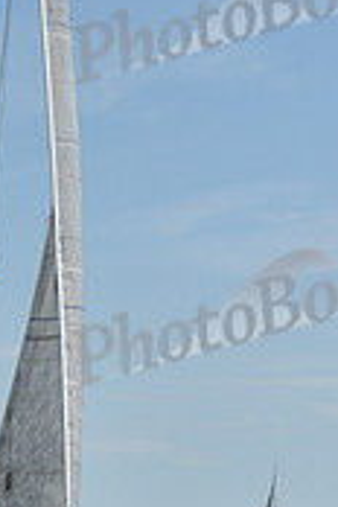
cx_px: -77
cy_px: 201
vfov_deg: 8.8
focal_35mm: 234
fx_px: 3295
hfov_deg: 5.8
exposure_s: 1/1000
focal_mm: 70
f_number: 11
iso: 320
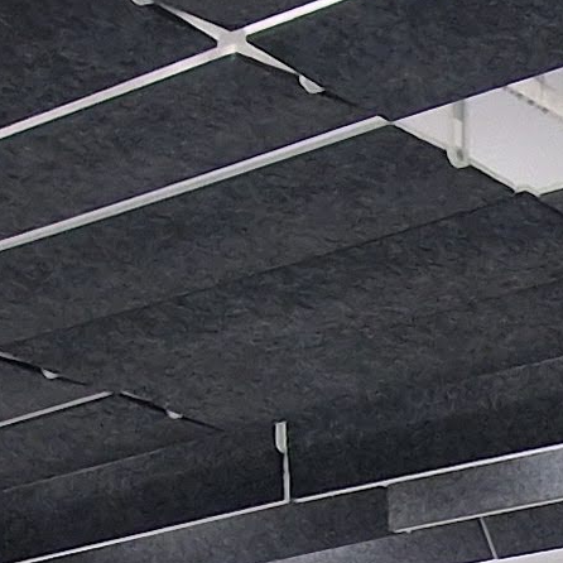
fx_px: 1895
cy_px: 1151
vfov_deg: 14.0
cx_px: 1325
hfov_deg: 13.1
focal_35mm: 103
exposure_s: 1/50
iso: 200
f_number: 2.2
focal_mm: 2.2
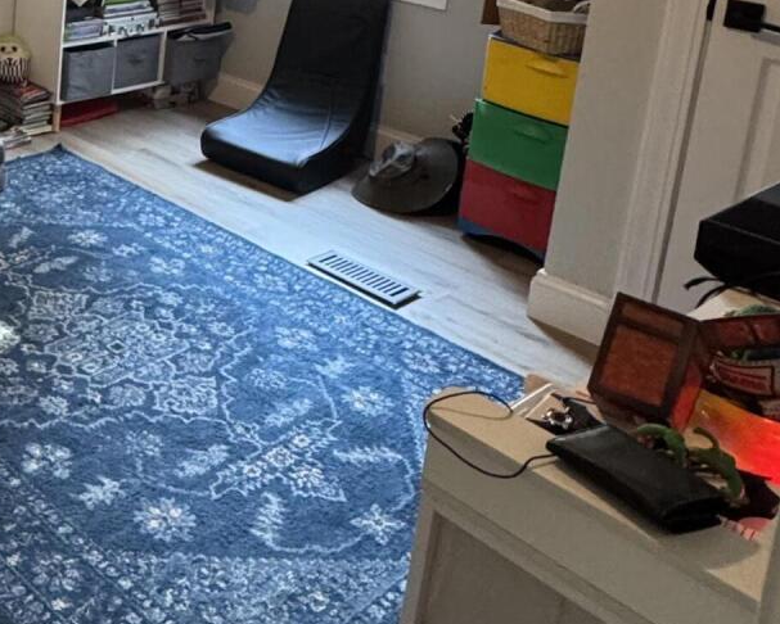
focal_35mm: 45
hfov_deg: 35.1
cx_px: -85
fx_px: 1039
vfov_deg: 30.1
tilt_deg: -11.4
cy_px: -55
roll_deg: -2.8
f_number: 2.2
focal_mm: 2.22
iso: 500
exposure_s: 1/60
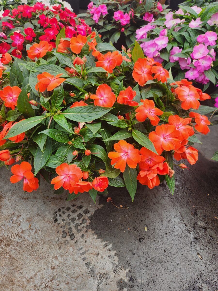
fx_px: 193
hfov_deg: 58.9
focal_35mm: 23
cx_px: 109
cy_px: 146
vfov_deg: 73.9
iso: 20
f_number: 1.8
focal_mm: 5.4
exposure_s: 1/196
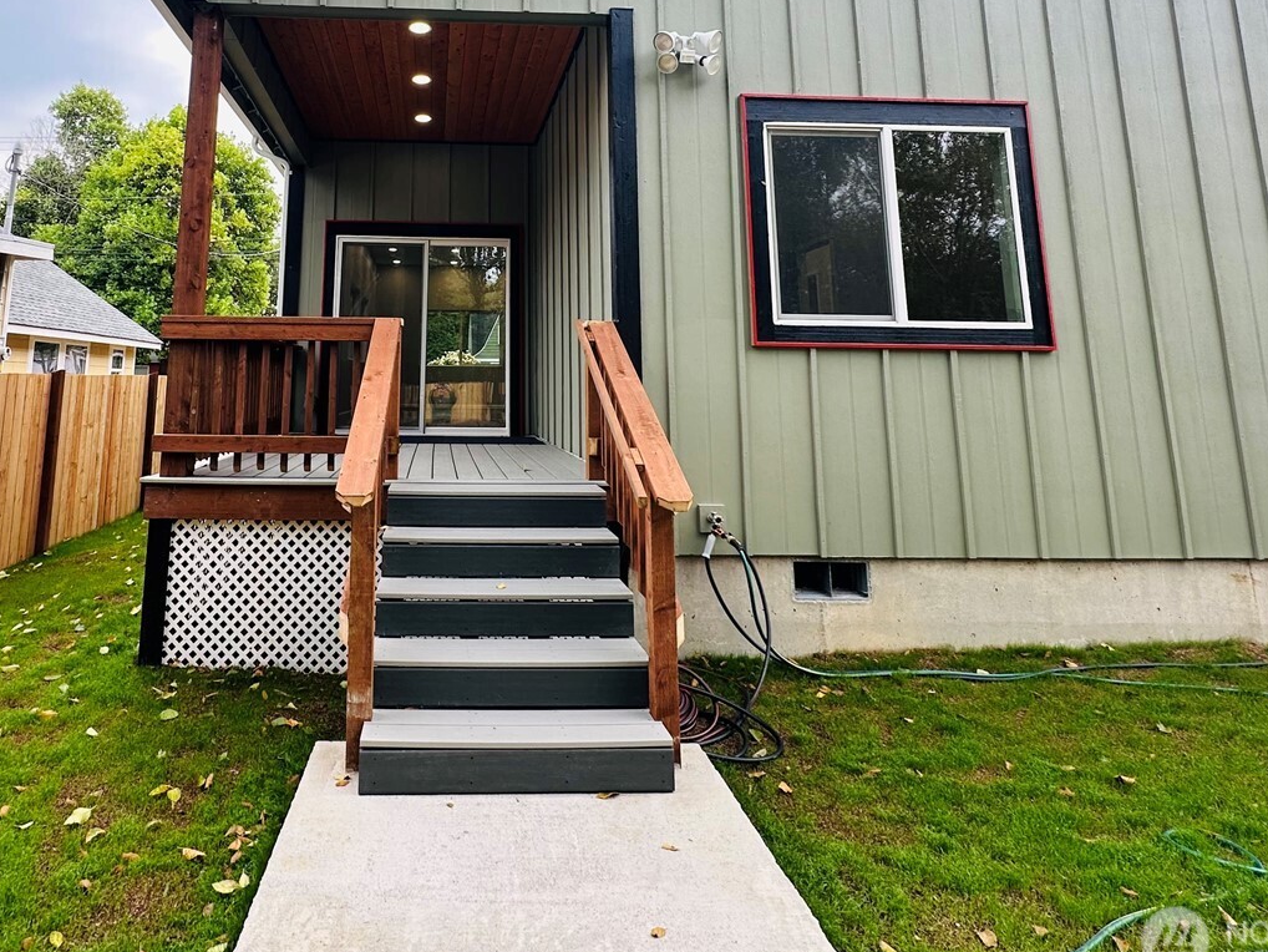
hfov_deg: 74.9
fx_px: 806
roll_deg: -1.4
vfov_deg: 58.1
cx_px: 468
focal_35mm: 22
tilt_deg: +10.4
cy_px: 243
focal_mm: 2.22
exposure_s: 1/151
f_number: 2.2
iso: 40
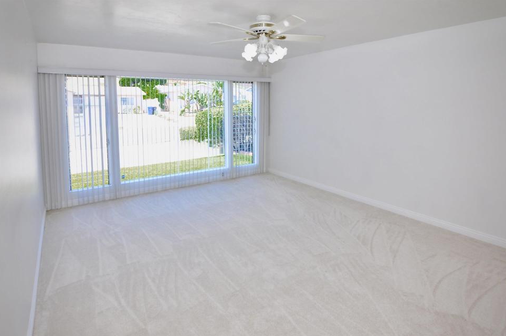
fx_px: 246
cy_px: 178
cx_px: 257
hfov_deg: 91.6
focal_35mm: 18
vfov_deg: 68.6
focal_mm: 11
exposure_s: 1/125
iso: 400
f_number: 5.6
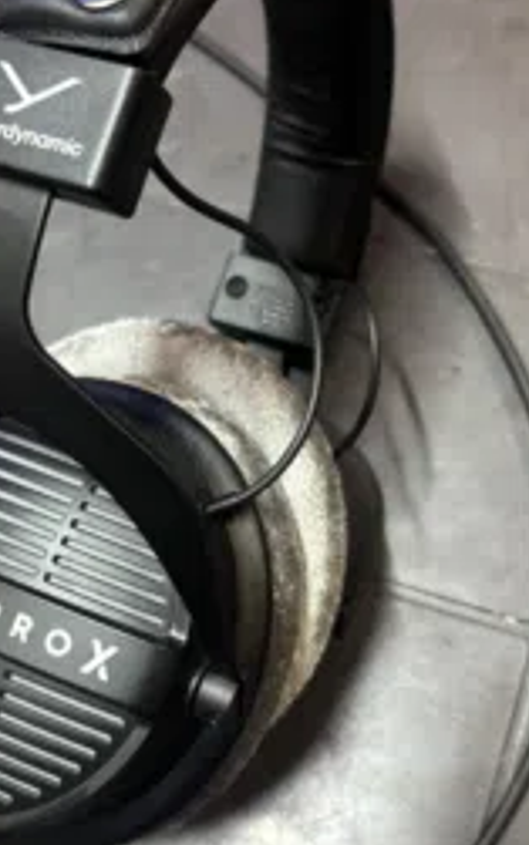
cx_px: 243
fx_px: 1014
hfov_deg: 29.2
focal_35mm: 44
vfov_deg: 45.2
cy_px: 448
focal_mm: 5.96
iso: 400
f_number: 1.6
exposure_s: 1/50
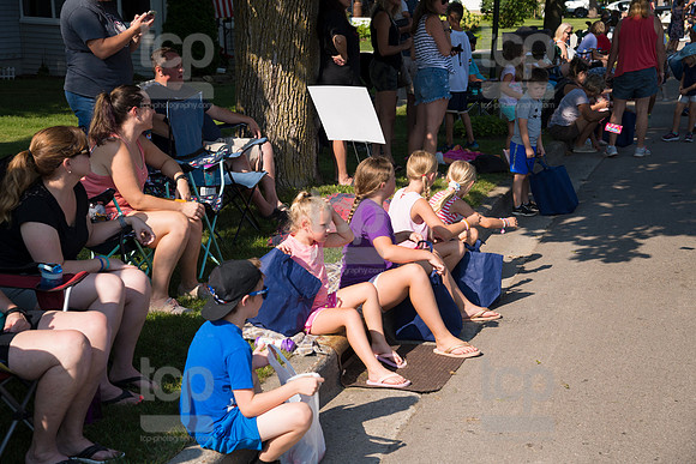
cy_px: 232
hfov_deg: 32.4
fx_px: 1199
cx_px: 348
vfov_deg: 21.9
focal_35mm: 62
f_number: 6.3
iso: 320
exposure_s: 1/800
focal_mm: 62
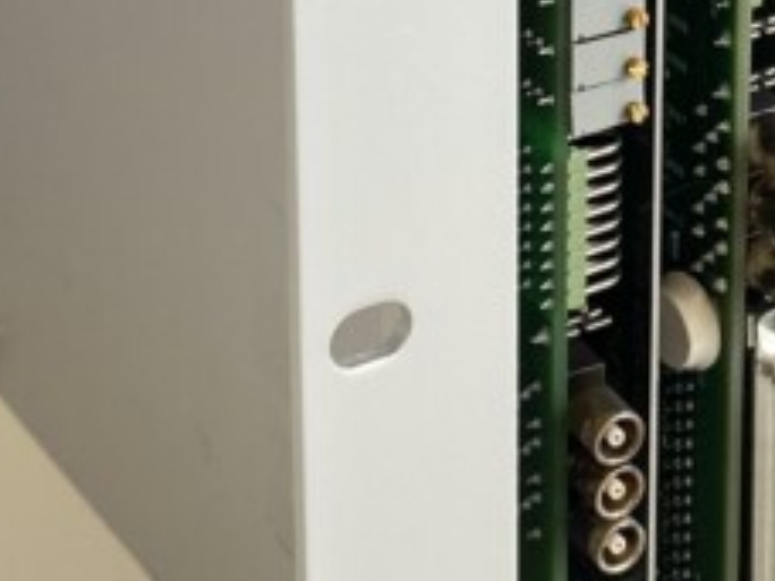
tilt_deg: -19.6
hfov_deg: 14.2
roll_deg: -0.9
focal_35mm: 137
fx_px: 3067
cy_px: -336
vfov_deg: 10.4
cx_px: 738
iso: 40
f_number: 1.8
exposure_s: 1/100
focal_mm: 4.25
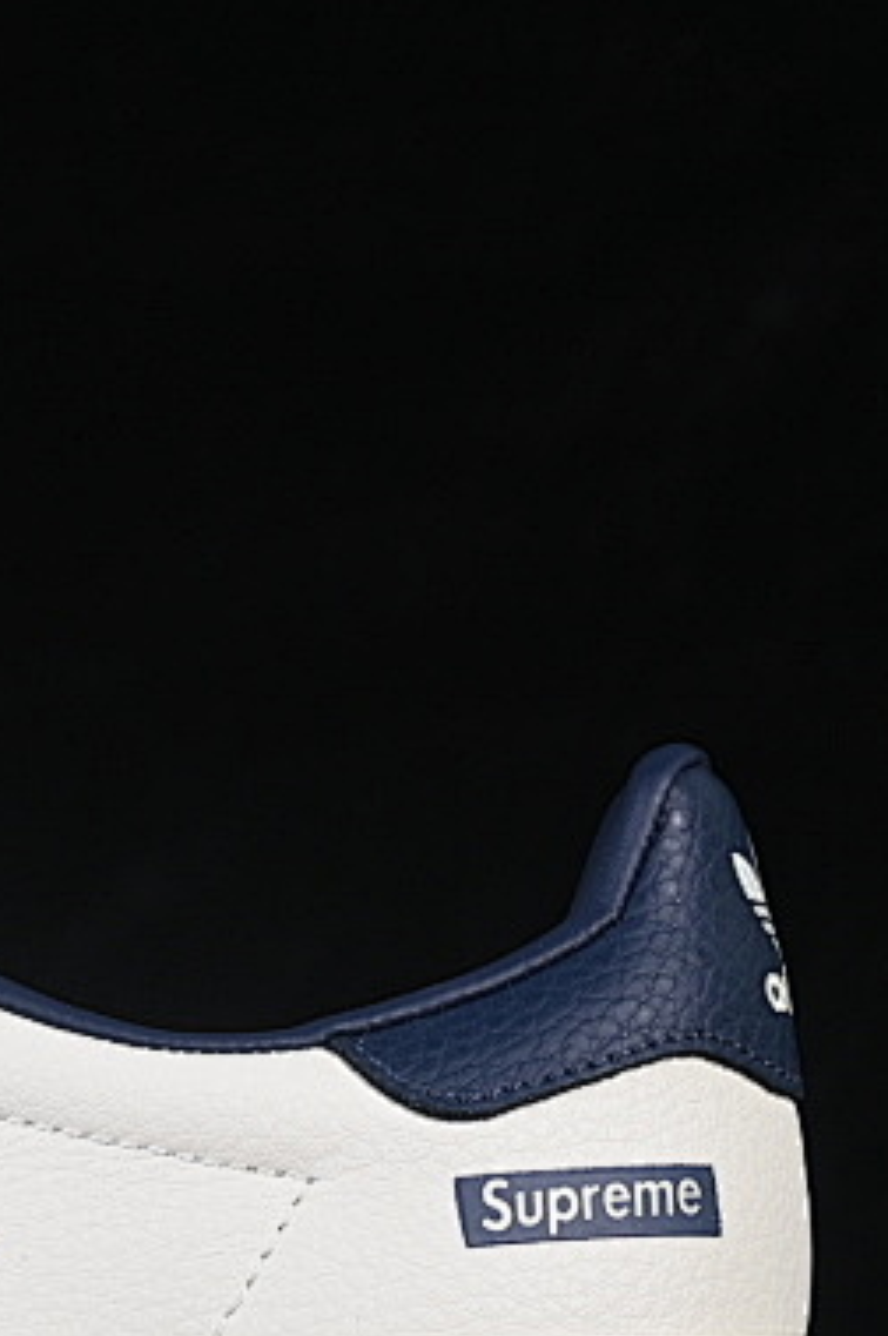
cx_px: -321
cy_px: 835
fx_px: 7932
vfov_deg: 9.6
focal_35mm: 214
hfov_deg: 6.3
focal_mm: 50
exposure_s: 1/80
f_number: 8
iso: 160
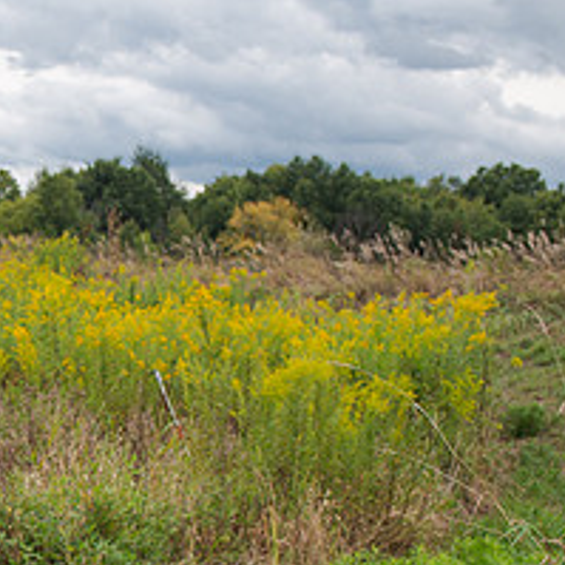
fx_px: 1680
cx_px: -147
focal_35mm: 91
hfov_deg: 18.0
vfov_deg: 18.7
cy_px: 522
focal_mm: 35
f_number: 3.5
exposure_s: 1/640
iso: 125
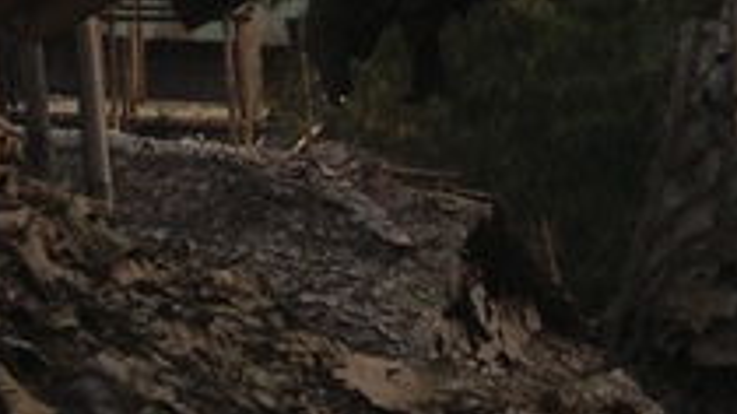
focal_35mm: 218
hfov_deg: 9.6
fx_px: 4259
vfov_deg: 5.2
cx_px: -404
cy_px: -951
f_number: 2.4
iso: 50
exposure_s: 1/649
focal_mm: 4.28
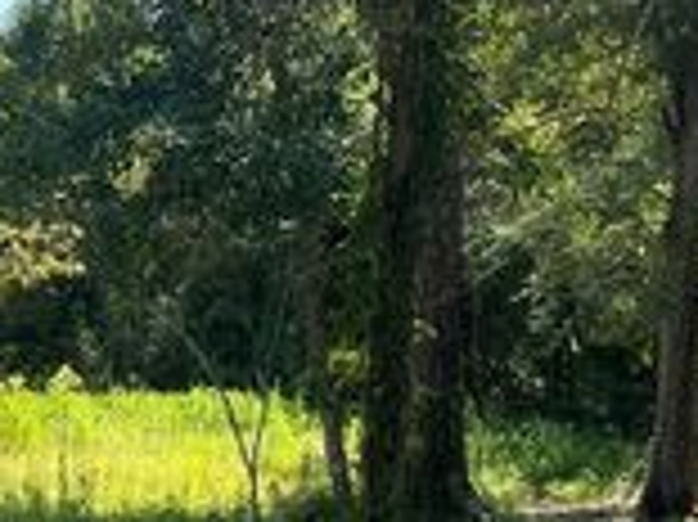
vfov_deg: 17.5
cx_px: -207
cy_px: 151
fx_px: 1692
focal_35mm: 84
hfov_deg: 21.2
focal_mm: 5.1
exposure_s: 1/845
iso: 50
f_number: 1.6
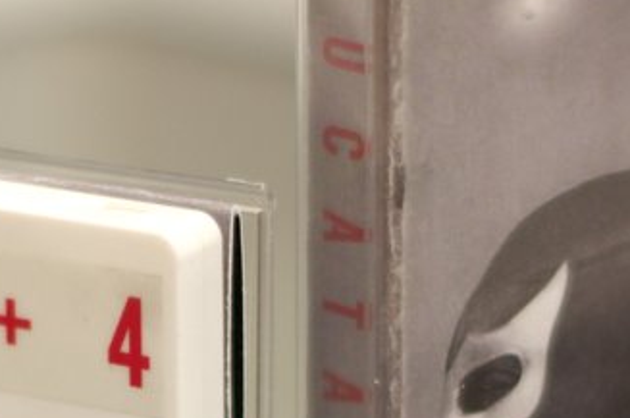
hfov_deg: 7.5
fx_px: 4805
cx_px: 79
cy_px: 442
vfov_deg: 5.0
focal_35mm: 275
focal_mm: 50
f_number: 1.8
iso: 200
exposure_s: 1/80
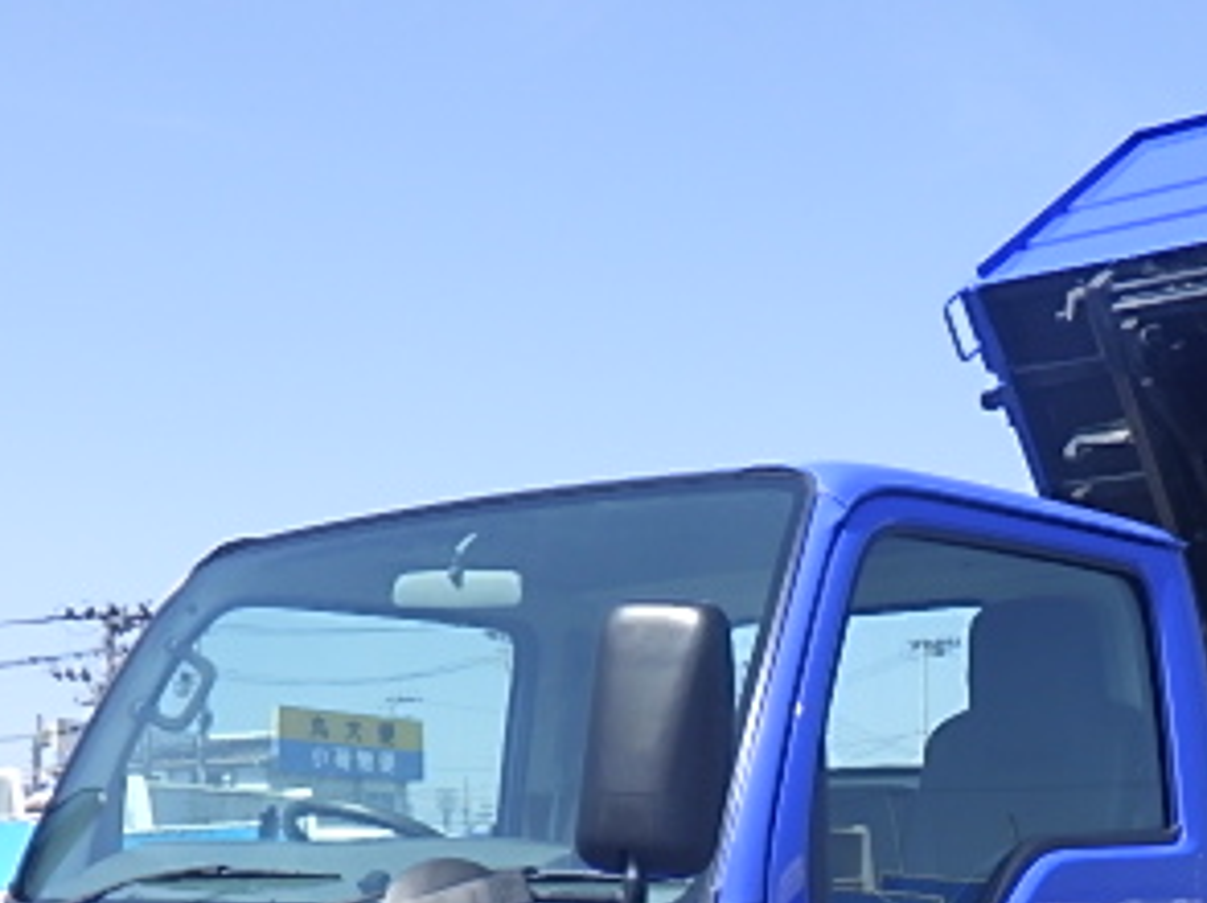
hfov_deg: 31.1
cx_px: 932
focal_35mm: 61
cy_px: 907
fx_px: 2125
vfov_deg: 23.0
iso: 125
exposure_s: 1/640
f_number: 4.2
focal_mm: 5
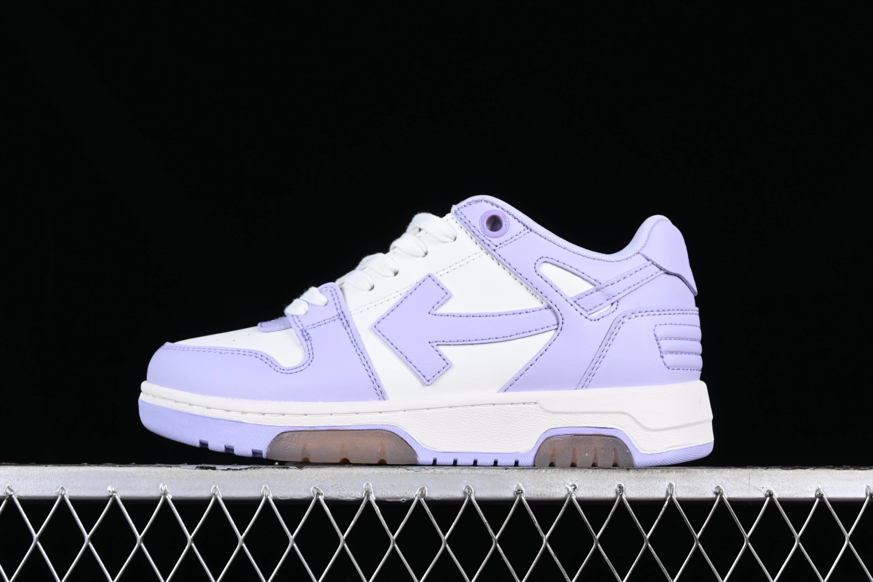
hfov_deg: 27.0
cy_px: 291
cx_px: 436
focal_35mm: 75
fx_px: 1819
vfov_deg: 18.2
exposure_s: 1/80
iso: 160
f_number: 8
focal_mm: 50
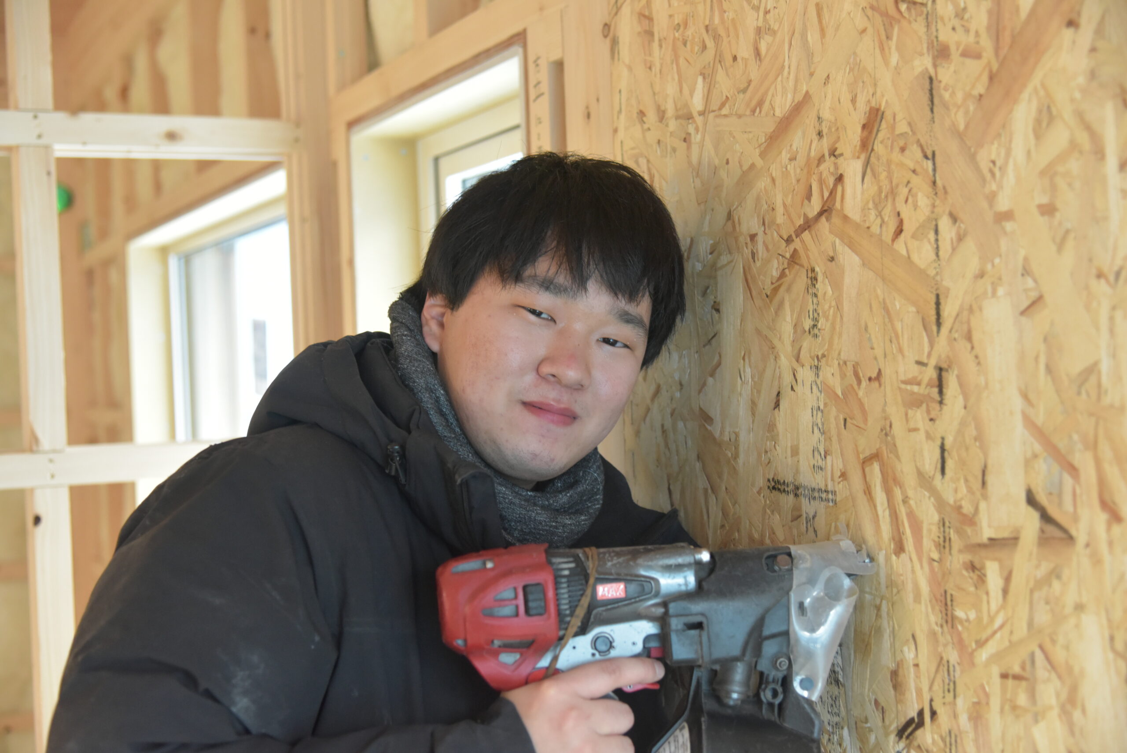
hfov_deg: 39.6
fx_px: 1566
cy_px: 376
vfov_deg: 27.0
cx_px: 564
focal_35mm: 50
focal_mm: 50
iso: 3200
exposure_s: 1/50
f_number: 4
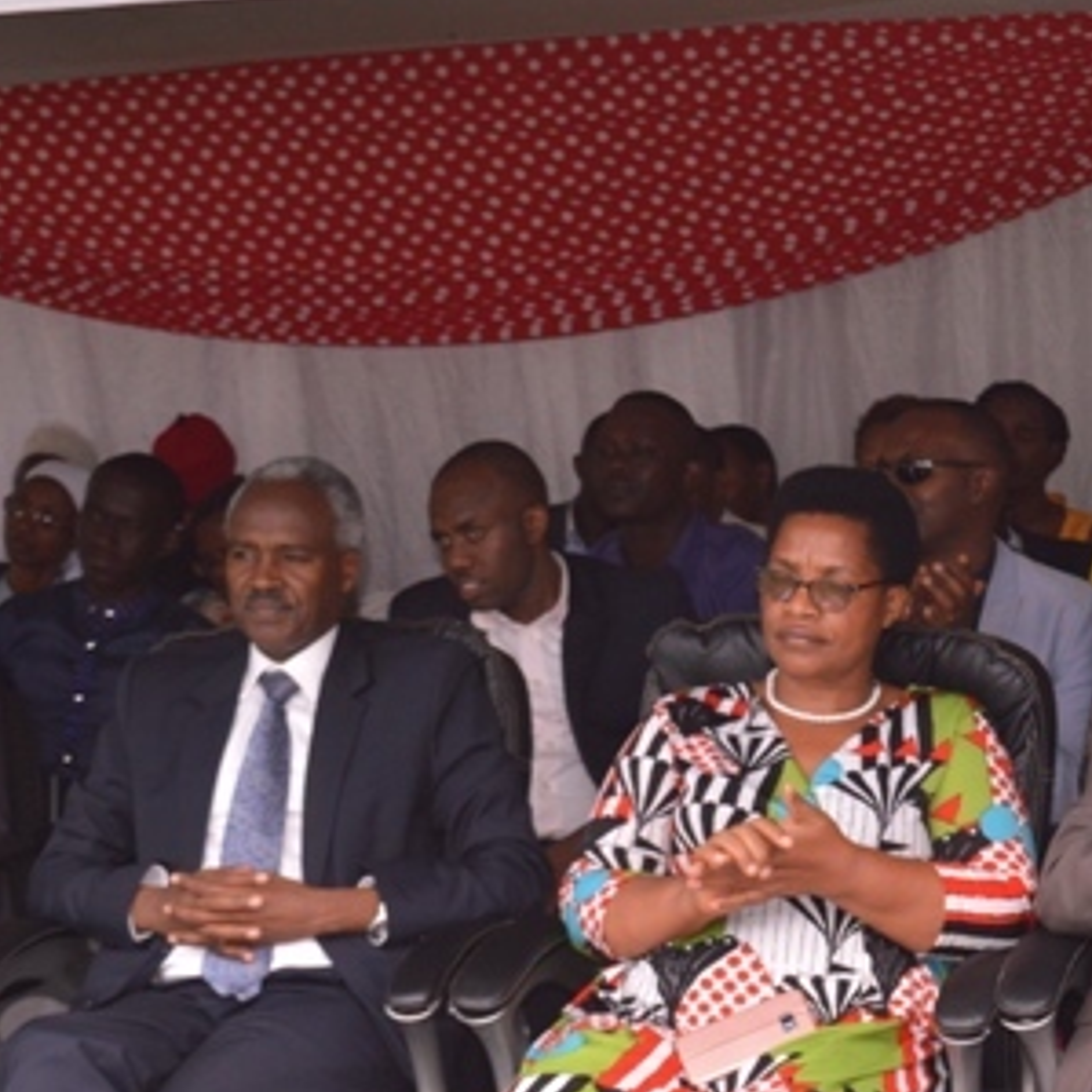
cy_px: 913
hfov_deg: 15.7
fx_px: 3890
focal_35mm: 109
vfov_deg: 15.8
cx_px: 1048
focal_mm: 32
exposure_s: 1/200
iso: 400
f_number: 6.3
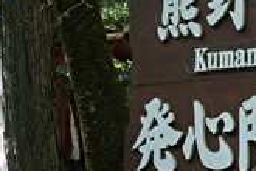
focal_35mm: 117
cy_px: -11
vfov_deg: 11.6
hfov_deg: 16.9
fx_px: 832
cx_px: 285
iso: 1600
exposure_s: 1/40
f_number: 16
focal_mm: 22
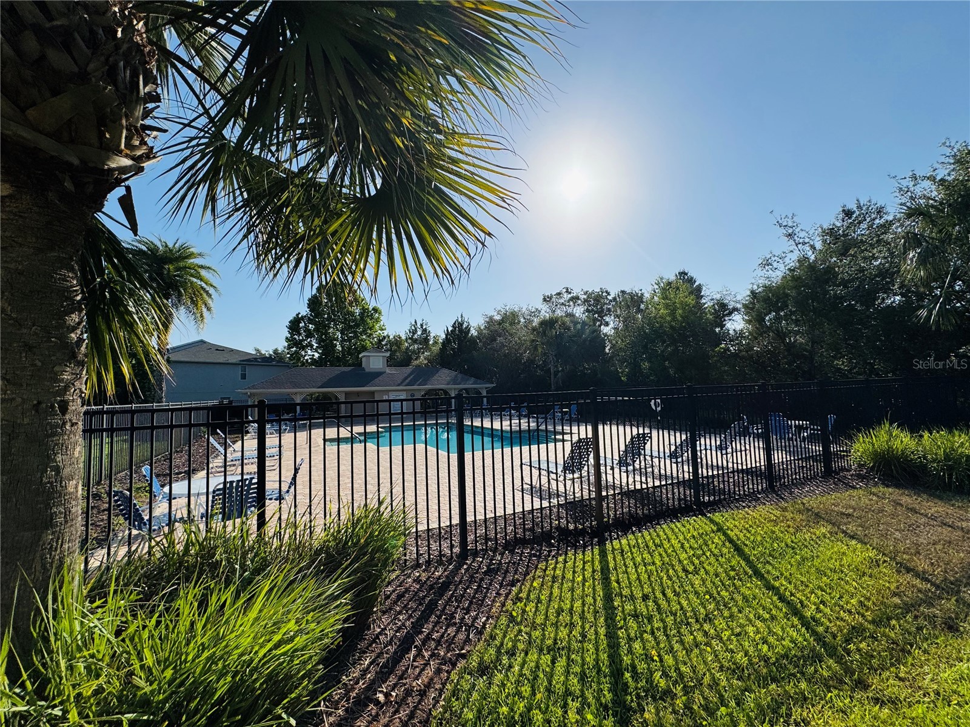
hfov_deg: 102.1
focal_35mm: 14
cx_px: 485
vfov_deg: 85.7
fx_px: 392
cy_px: 364
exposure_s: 1/4132
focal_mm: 2.22
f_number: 2.2
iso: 40
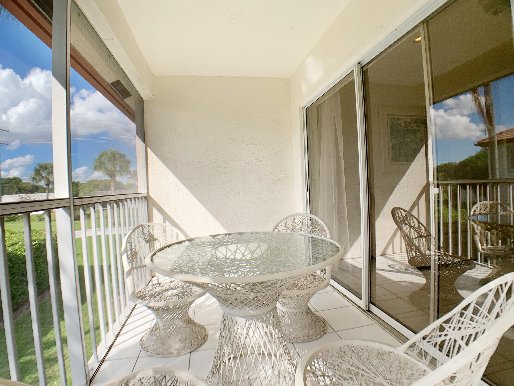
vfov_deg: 53.1
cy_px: 193
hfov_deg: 67.3
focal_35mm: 26
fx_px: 386
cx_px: 257
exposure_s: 1/1011
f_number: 1.8
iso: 25
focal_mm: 4.25
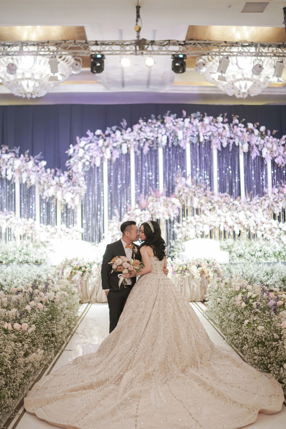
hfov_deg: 36.9
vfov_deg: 53.1
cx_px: 140
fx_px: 429
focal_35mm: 36
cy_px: 214
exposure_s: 1/250
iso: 1250
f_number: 1.4
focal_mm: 35
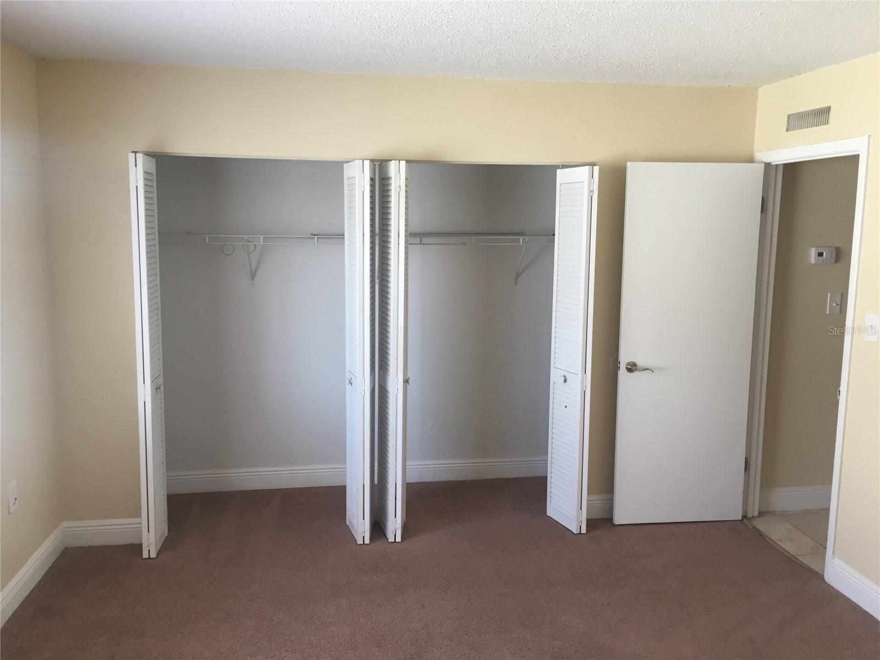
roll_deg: +0.0
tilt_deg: -6.9
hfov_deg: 61.7
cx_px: 440
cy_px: 330
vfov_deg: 48.2
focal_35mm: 29
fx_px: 737
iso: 64
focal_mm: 4.15
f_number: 2.2
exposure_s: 1/30
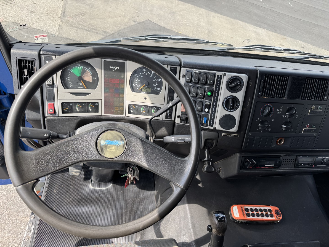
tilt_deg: -45.9
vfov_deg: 56.8
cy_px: 124
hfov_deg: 71.6
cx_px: 164
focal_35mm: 24
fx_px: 228
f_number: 1.78
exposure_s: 1/651
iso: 80
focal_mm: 6.76
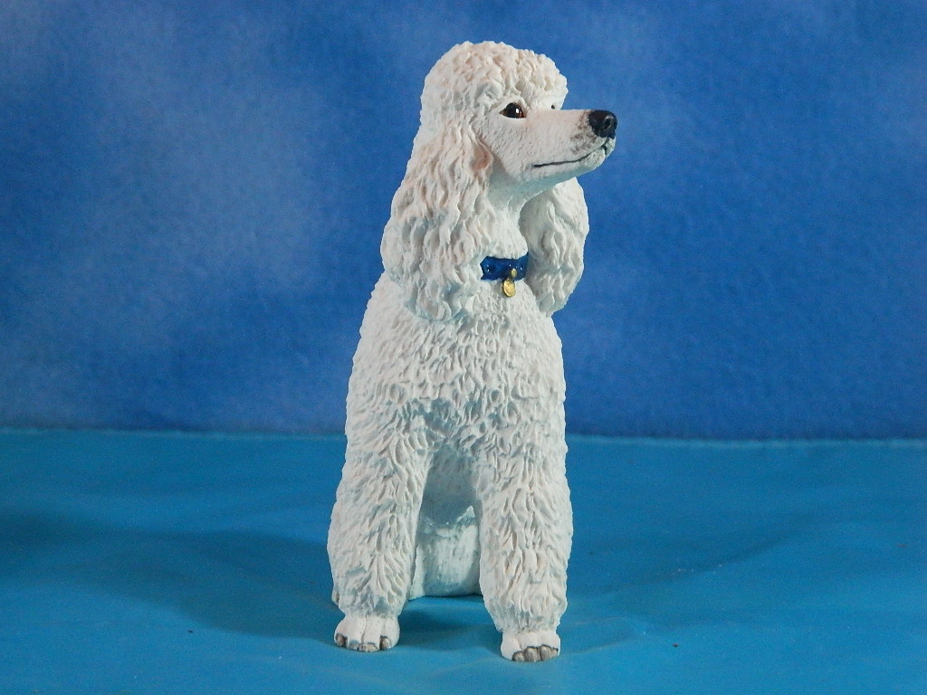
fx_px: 1875
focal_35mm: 70
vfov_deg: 21.0
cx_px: 464
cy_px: 348
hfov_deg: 27.8
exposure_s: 1/50
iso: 400
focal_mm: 12.6
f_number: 4
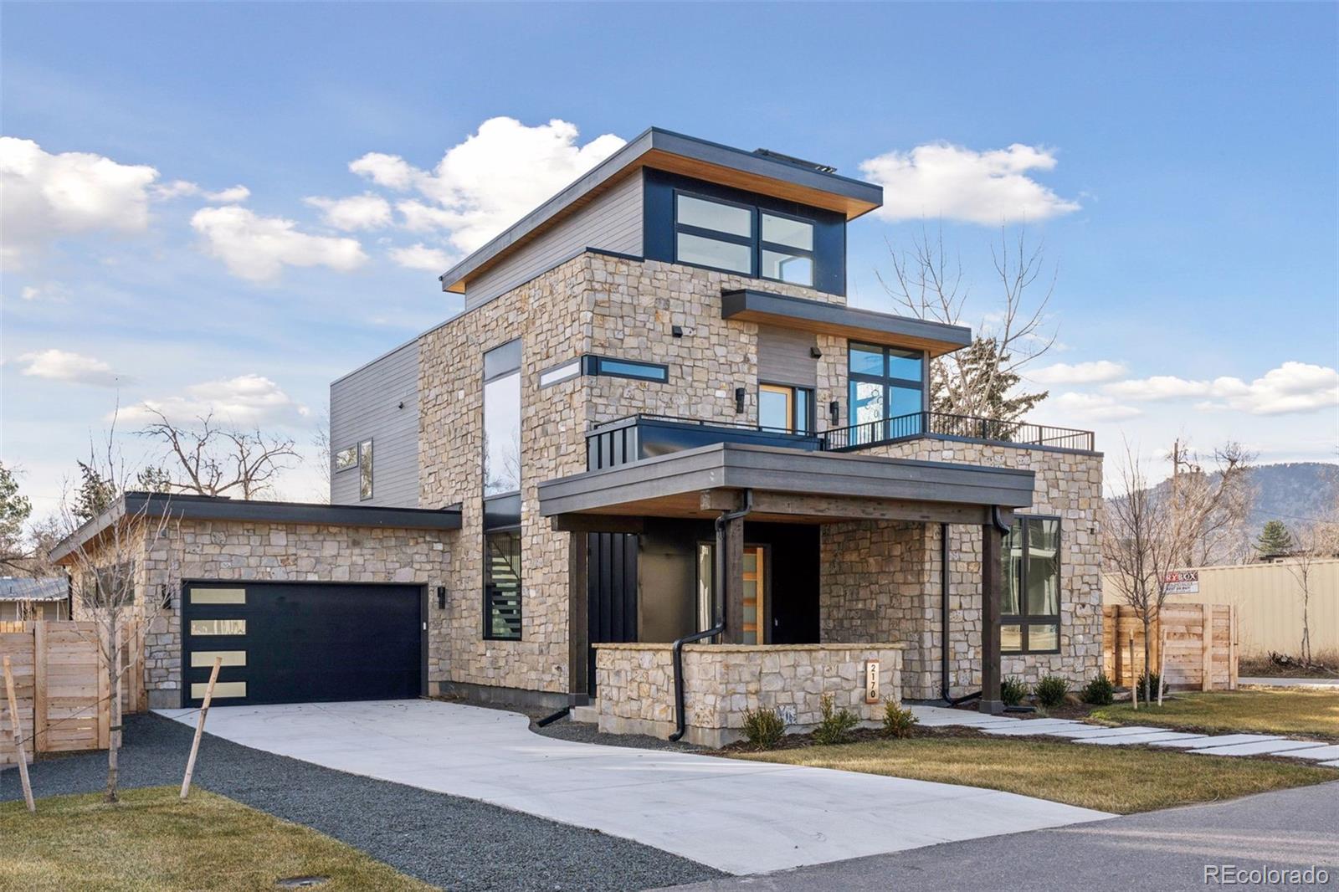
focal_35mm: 32
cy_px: 446
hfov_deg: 58.7
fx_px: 1190
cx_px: 670
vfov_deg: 41.1
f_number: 8
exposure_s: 1/1000
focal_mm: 32
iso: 400
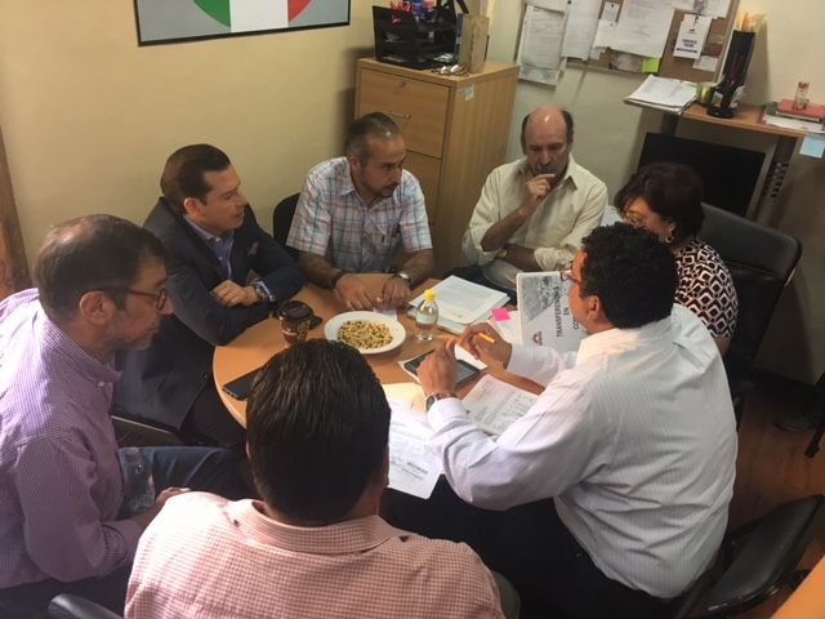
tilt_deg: -28.6
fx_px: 691
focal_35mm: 29
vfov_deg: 48.2
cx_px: 412
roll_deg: -6.9
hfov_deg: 61.7
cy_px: 310
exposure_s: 1/30
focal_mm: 4.15
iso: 100
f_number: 2.2
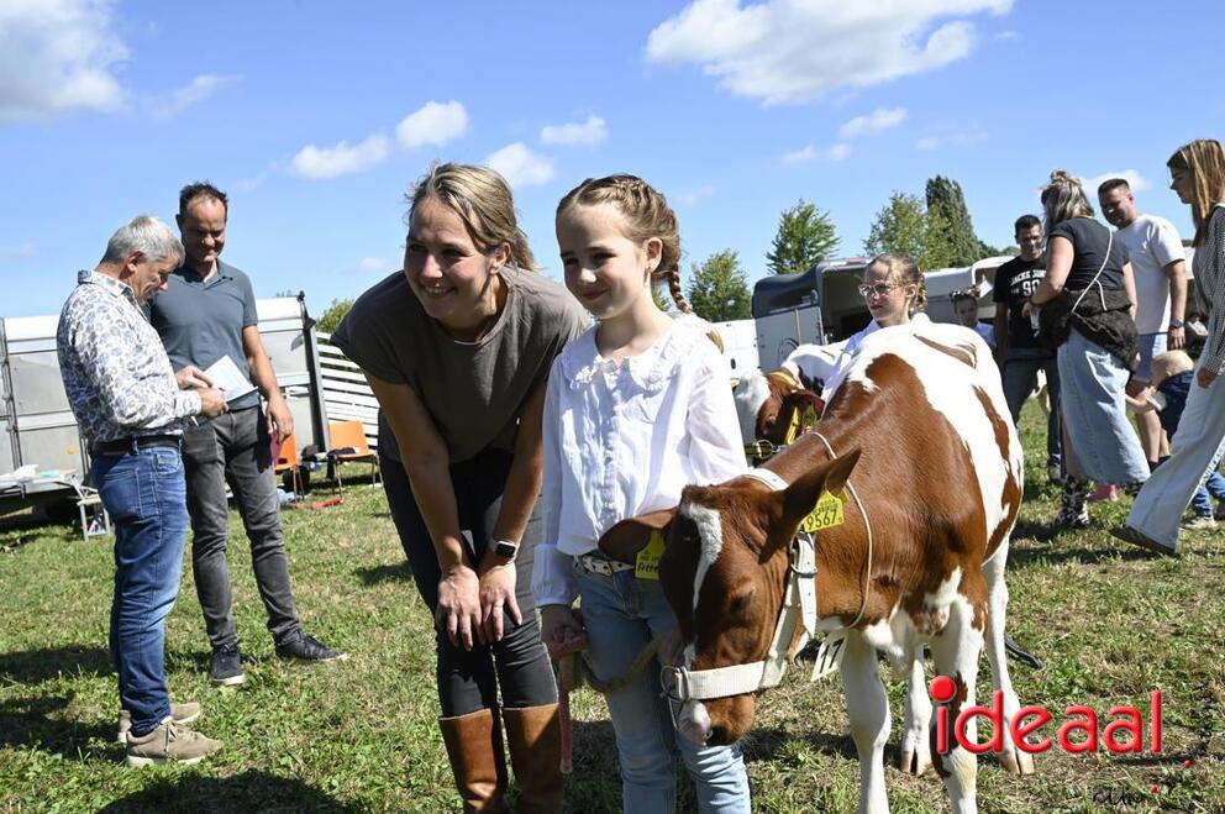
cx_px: 612
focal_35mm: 34
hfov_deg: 55.8
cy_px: 407
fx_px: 1156
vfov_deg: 38.8
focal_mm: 34
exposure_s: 1/320
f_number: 9
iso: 200
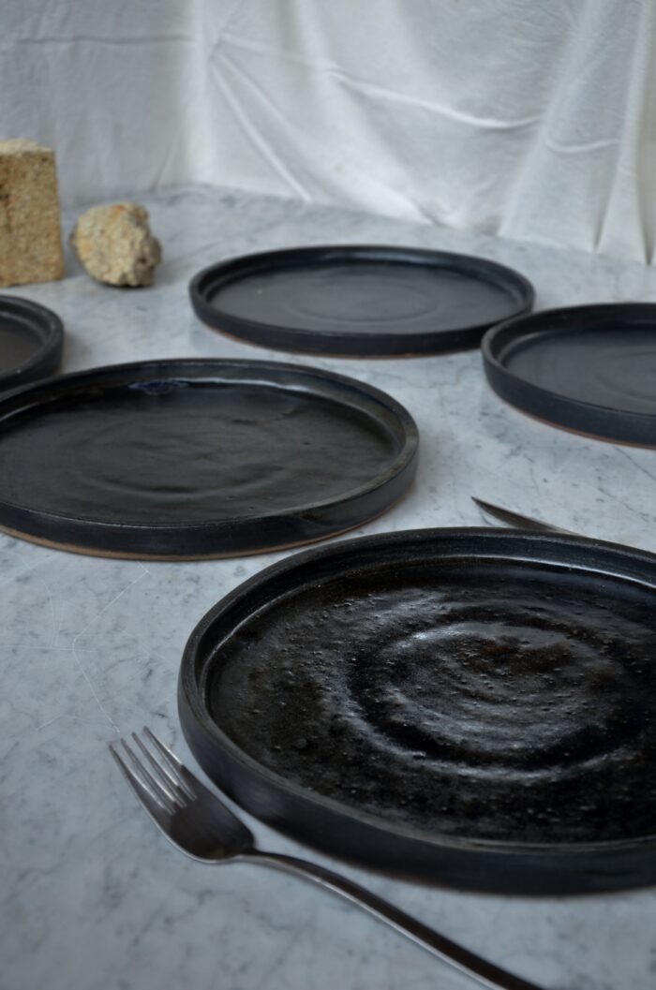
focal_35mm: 57
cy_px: 495
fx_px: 1565
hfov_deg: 23.7
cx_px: 328
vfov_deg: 35.1
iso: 400
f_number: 5
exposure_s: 1/100
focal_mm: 38
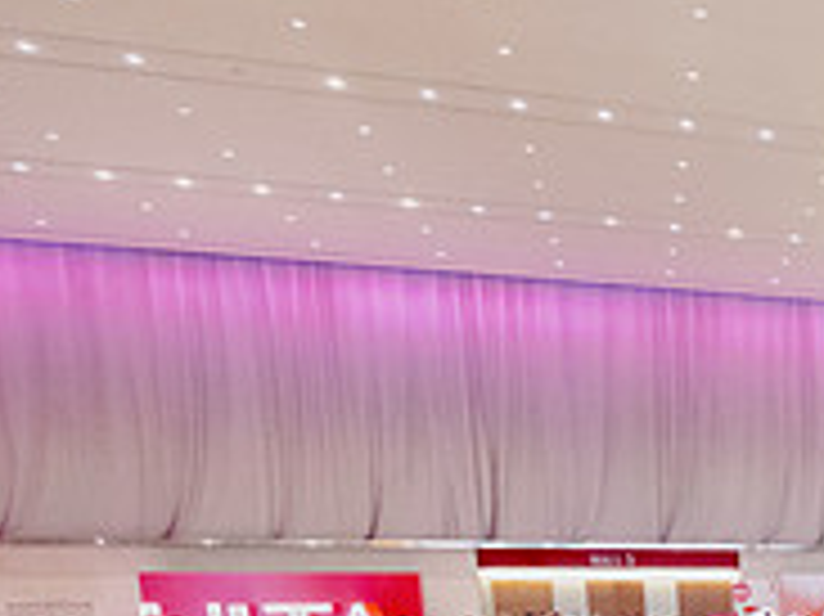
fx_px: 1356
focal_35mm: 57
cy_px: 845
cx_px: 1221
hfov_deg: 25.7
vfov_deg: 22.4
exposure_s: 1/160
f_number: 5
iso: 4000
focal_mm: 14
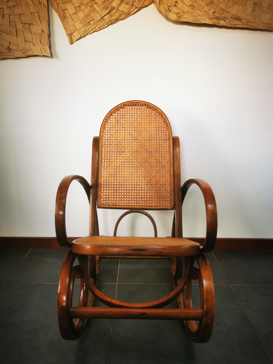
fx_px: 284
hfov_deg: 51.4
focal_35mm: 27
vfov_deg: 65.3
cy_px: 182
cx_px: 136
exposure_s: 1/50
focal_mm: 5.58
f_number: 1.8
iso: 160
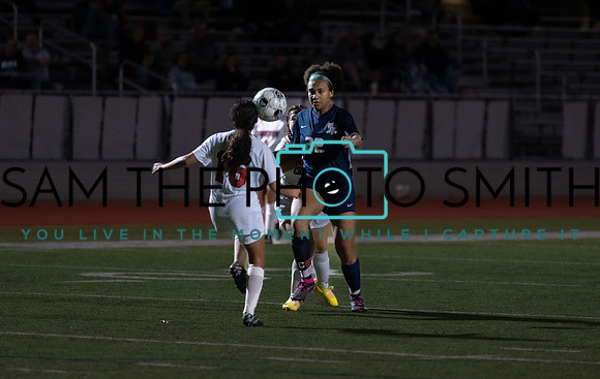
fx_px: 4861
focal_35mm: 296
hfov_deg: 7.1
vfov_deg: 4.5
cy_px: 161
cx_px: 340
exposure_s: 1/1000
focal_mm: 200
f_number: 2.8
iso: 5000
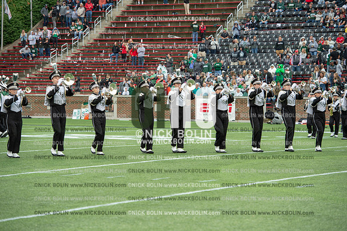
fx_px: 1300
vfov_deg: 10.1
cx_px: 174
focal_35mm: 135
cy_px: 116
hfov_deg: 15.2
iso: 400
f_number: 4
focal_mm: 135
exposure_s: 1/500
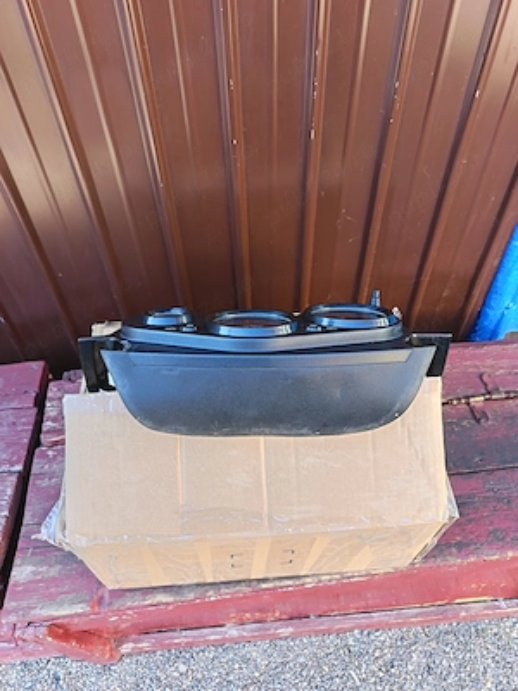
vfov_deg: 71.6
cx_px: 259
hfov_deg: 56.8
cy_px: 346
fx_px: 479
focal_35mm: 24
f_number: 1.75
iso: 520
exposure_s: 1/100
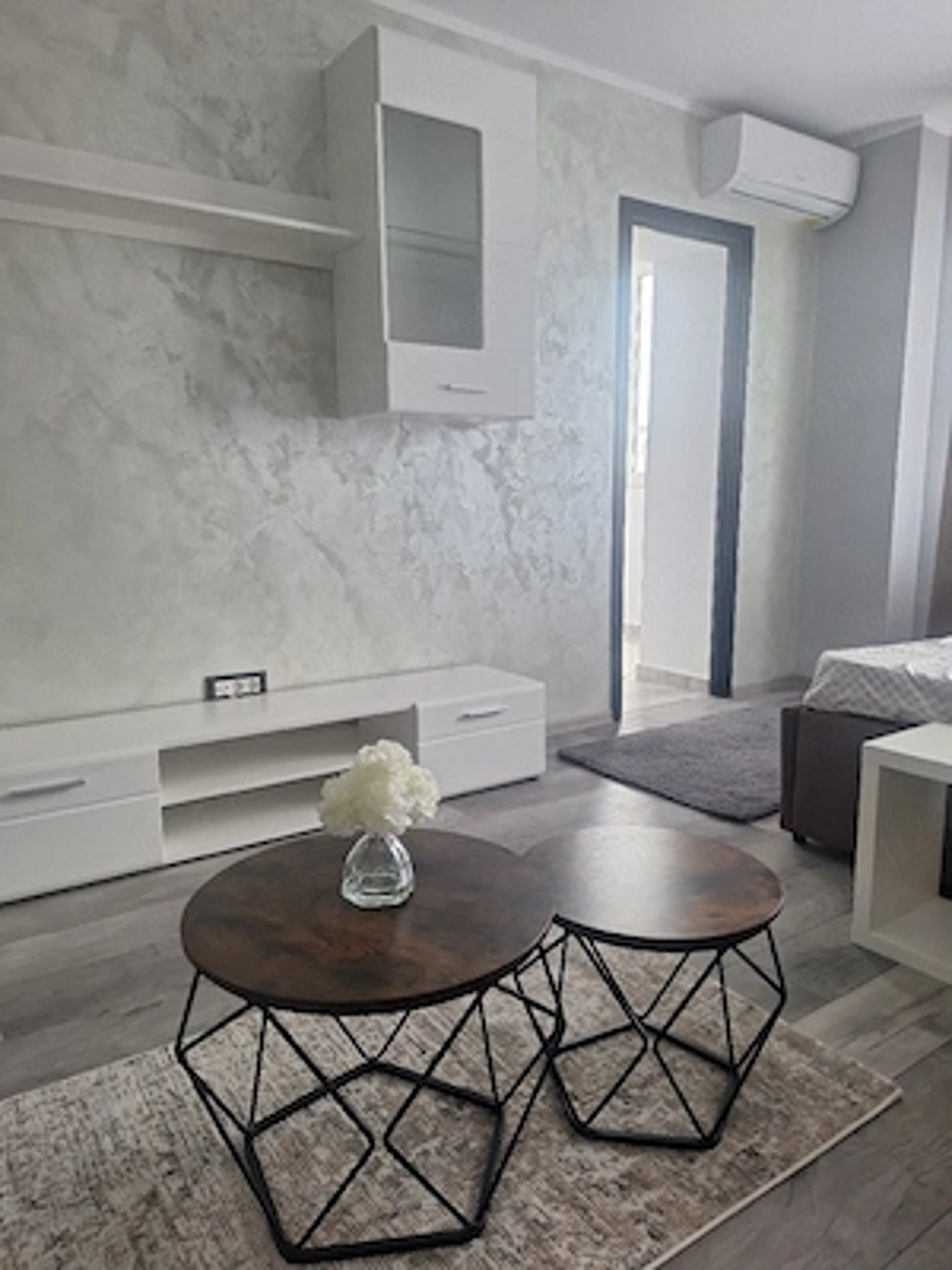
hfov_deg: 58.9
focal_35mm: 23
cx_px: 476
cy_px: 635
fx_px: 843
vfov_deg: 73.9
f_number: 1.8
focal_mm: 5.54
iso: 125
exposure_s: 1/50
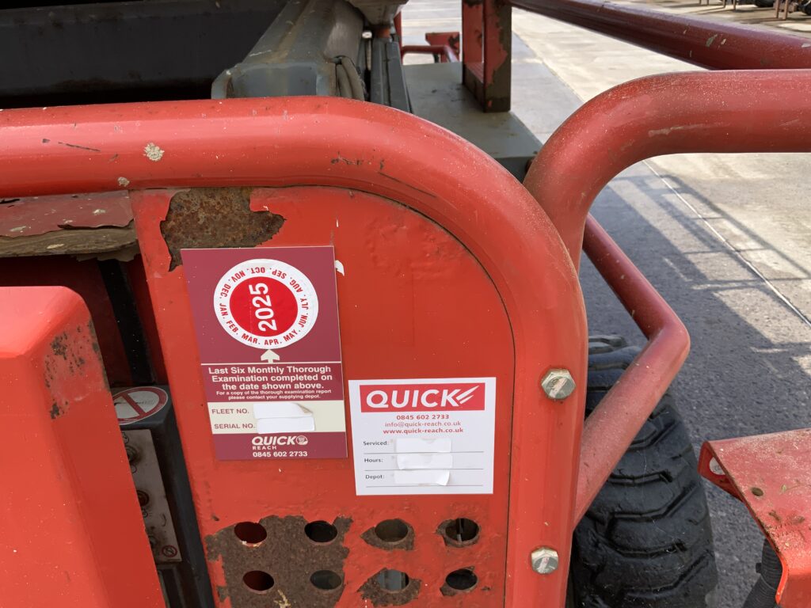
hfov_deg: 61.7
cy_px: 304
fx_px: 679
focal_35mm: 29
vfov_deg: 48.2
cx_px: 406
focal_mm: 3
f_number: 1.8
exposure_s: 1/912
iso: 16
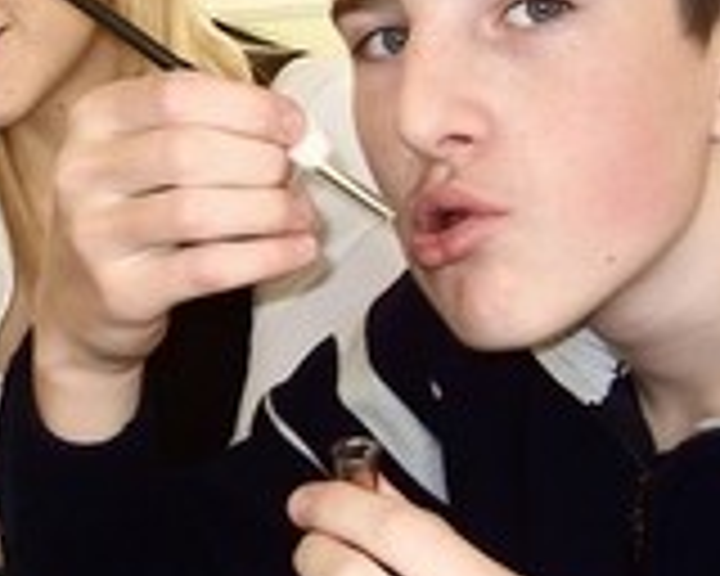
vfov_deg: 13.6
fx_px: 2408
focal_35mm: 113
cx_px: 482
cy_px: 254
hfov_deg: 17.0
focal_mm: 6.3
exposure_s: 1/90
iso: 100
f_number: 2.8
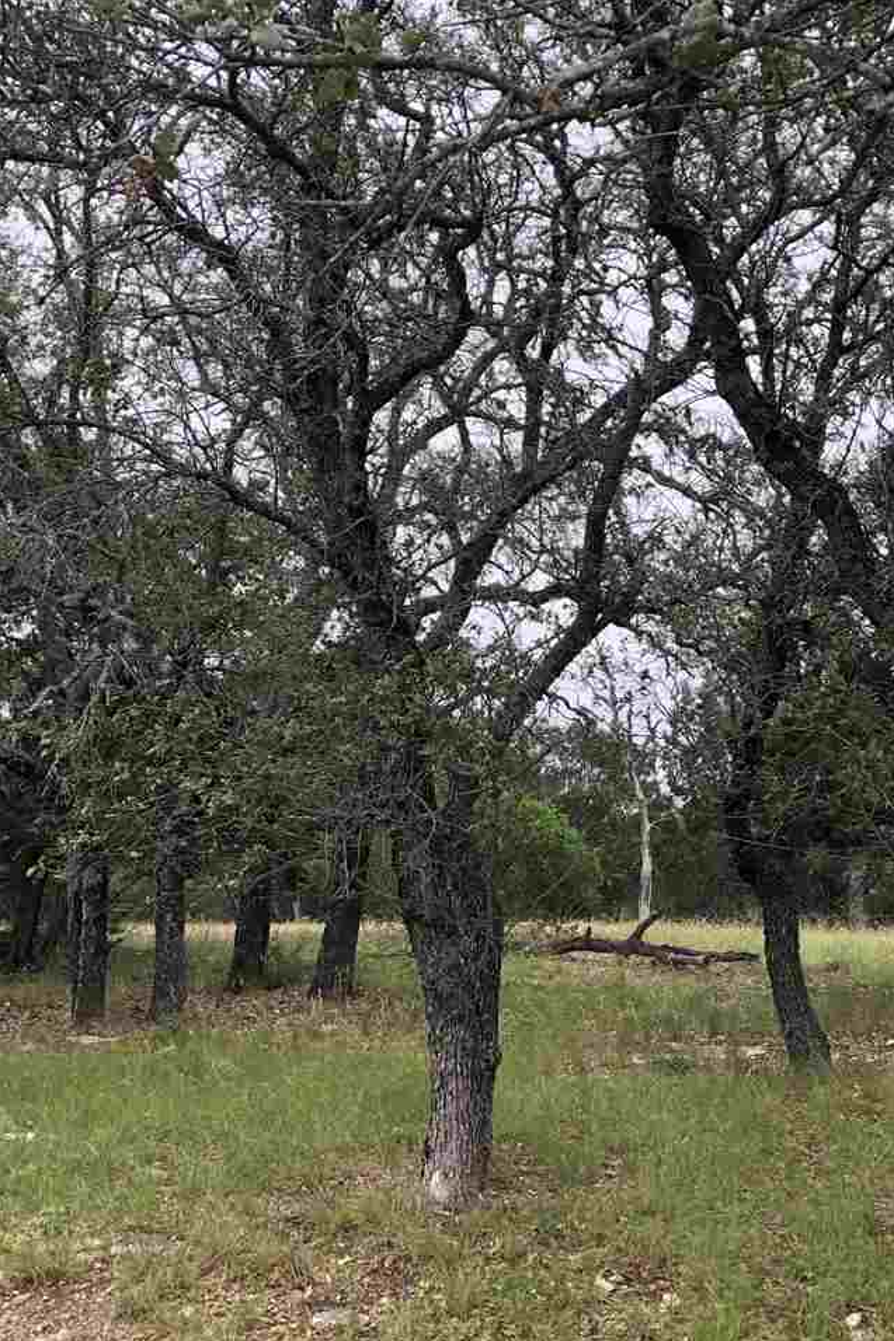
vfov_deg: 49.6
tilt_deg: +8.1
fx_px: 1453
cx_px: 538
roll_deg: -0.3
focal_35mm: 39
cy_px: 672
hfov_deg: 34.1
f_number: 1.8
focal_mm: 3.99
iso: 20
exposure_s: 1/138
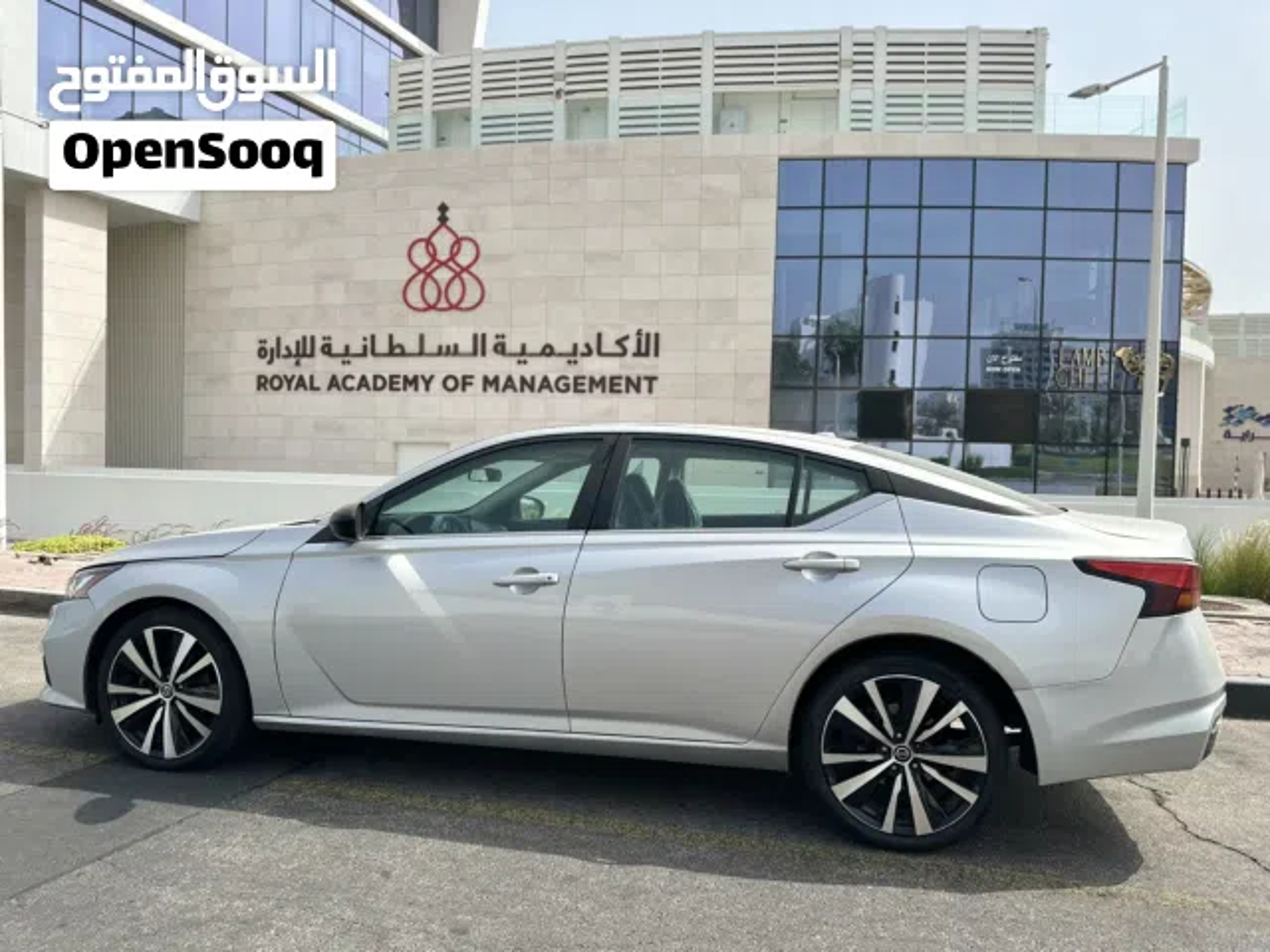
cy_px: 476
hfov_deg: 71.6
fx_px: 881
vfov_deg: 56.8
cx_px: 635
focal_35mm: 24
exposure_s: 1/4545
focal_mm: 6.86
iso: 80
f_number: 1.78
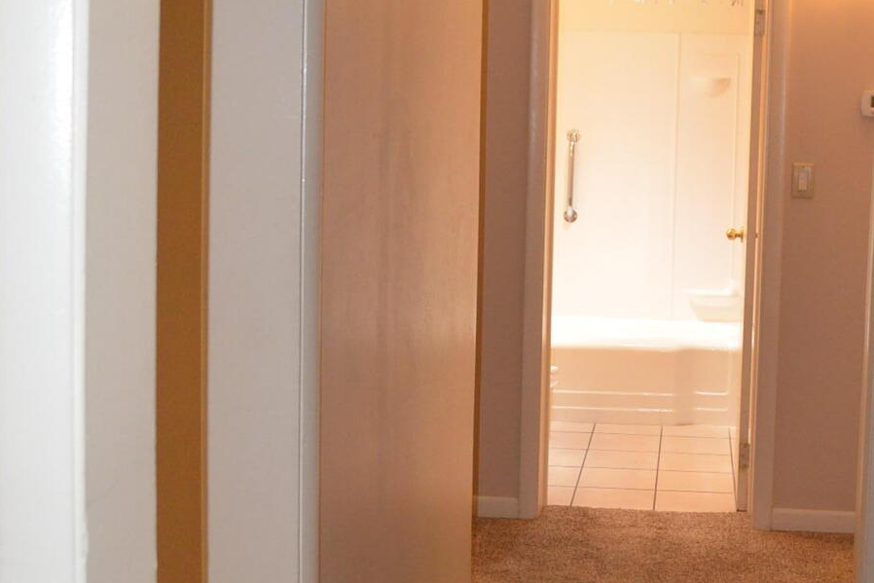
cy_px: 207
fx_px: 1457
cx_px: 609
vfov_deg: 22.6
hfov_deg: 33.0
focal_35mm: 60
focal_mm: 18
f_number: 3.5
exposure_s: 1/60
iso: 1400
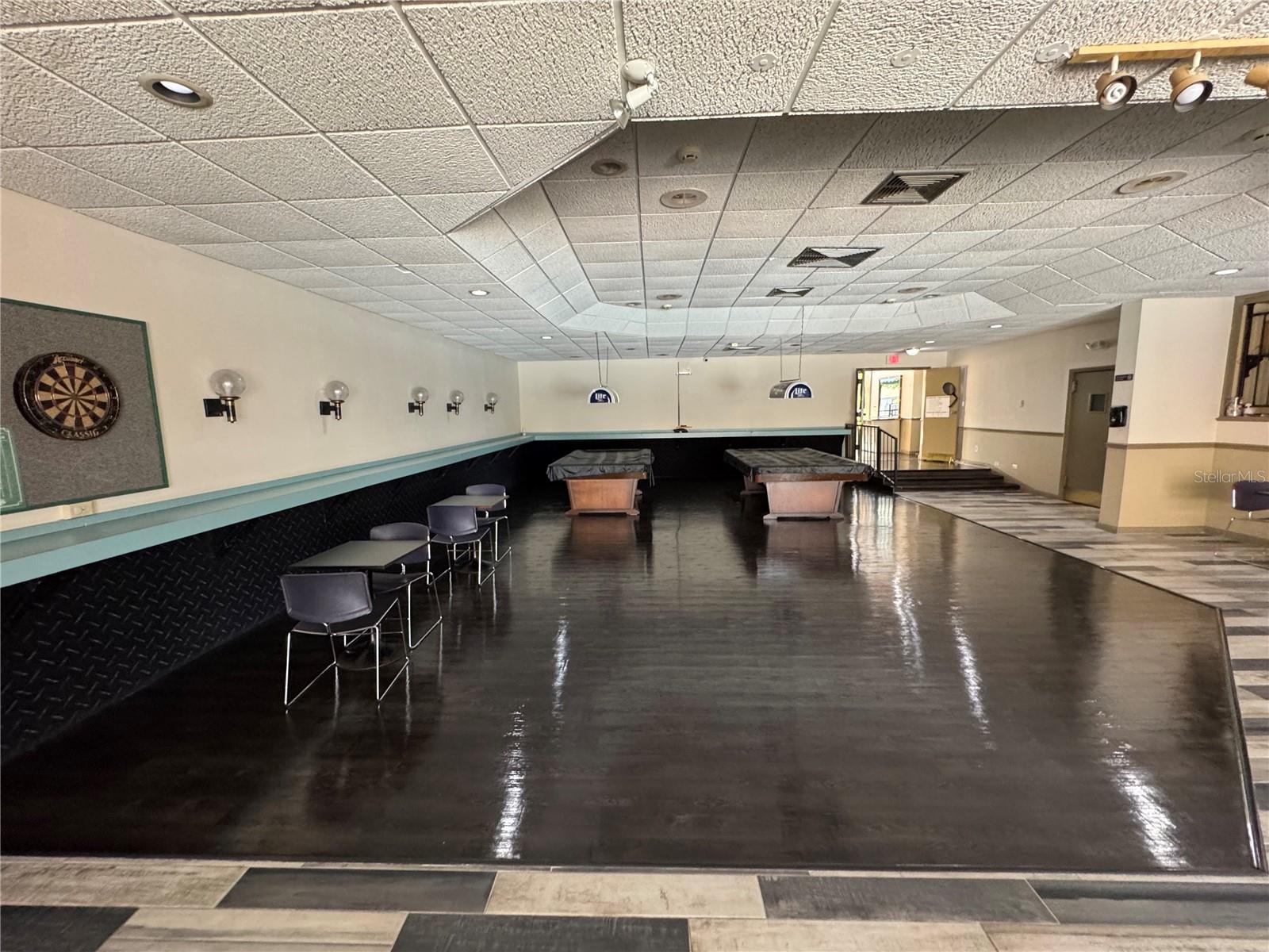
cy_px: 476
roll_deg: +0.6
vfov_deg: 85.7
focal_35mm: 14
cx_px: 634
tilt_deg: -7.3
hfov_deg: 102.1
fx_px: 513
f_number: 2.2
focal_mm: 2.22
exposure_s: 1/60
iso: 320
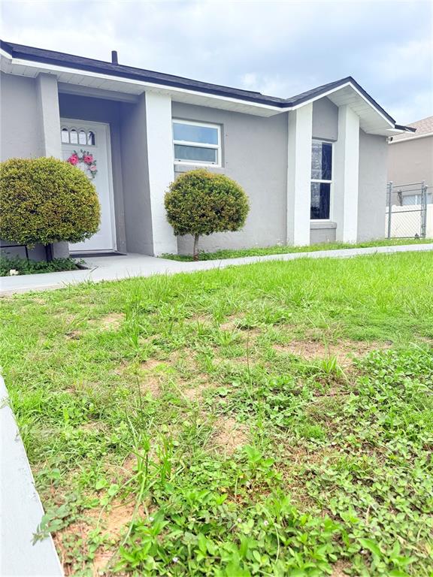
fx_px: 400
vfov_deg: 71.6
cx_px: 216
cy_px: 288
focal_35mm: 24
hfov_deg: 56.8
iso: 80
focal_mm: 6.76
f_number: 1.78
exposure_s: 1/2445
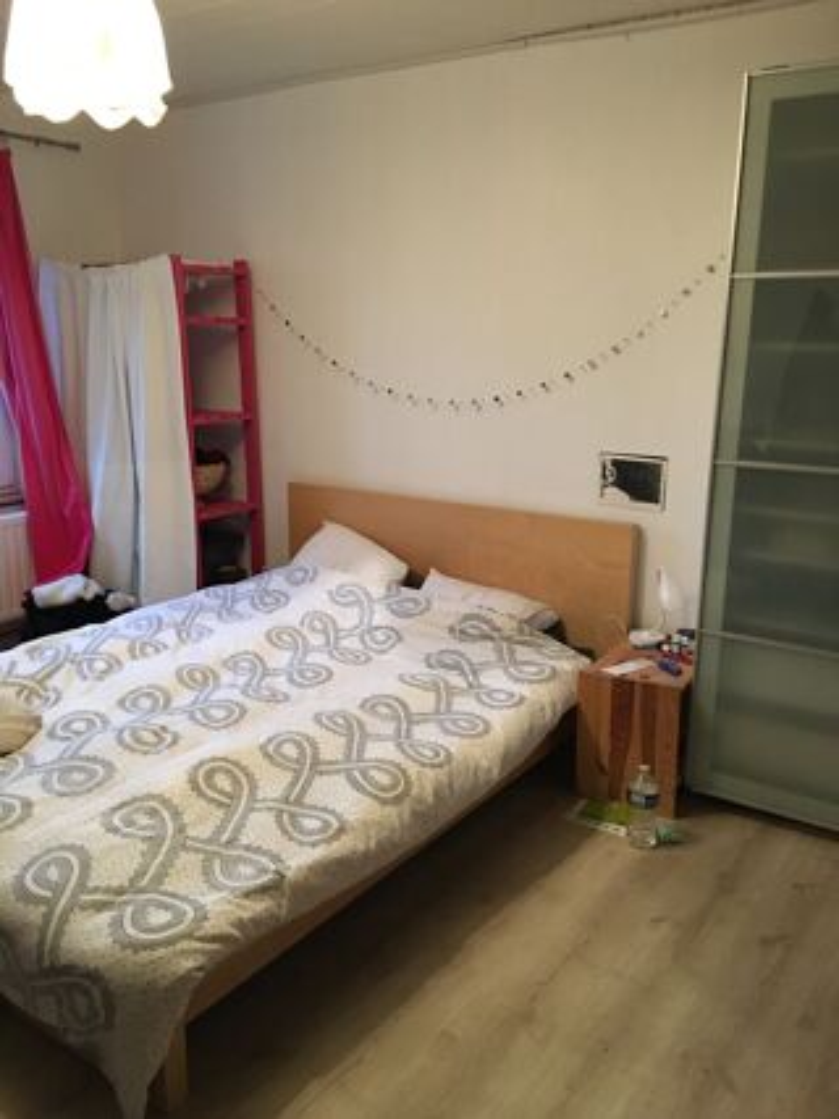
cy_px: 560
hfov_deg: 48.2
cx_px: 420
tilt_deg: -12.9
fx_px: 938
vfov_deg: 61.7
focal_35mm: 29
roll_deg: -1.0
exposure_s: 1/8
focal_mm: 4.15
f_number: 2.2
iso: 125
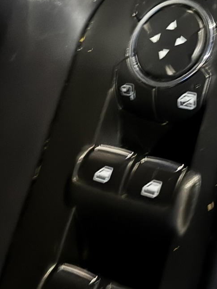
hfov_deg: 19.4
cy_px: 55
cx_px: 107
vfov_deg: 25.2
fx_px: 635
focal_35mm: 76
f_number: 1.78
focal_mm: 6.76
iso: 3200
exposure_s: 1/2
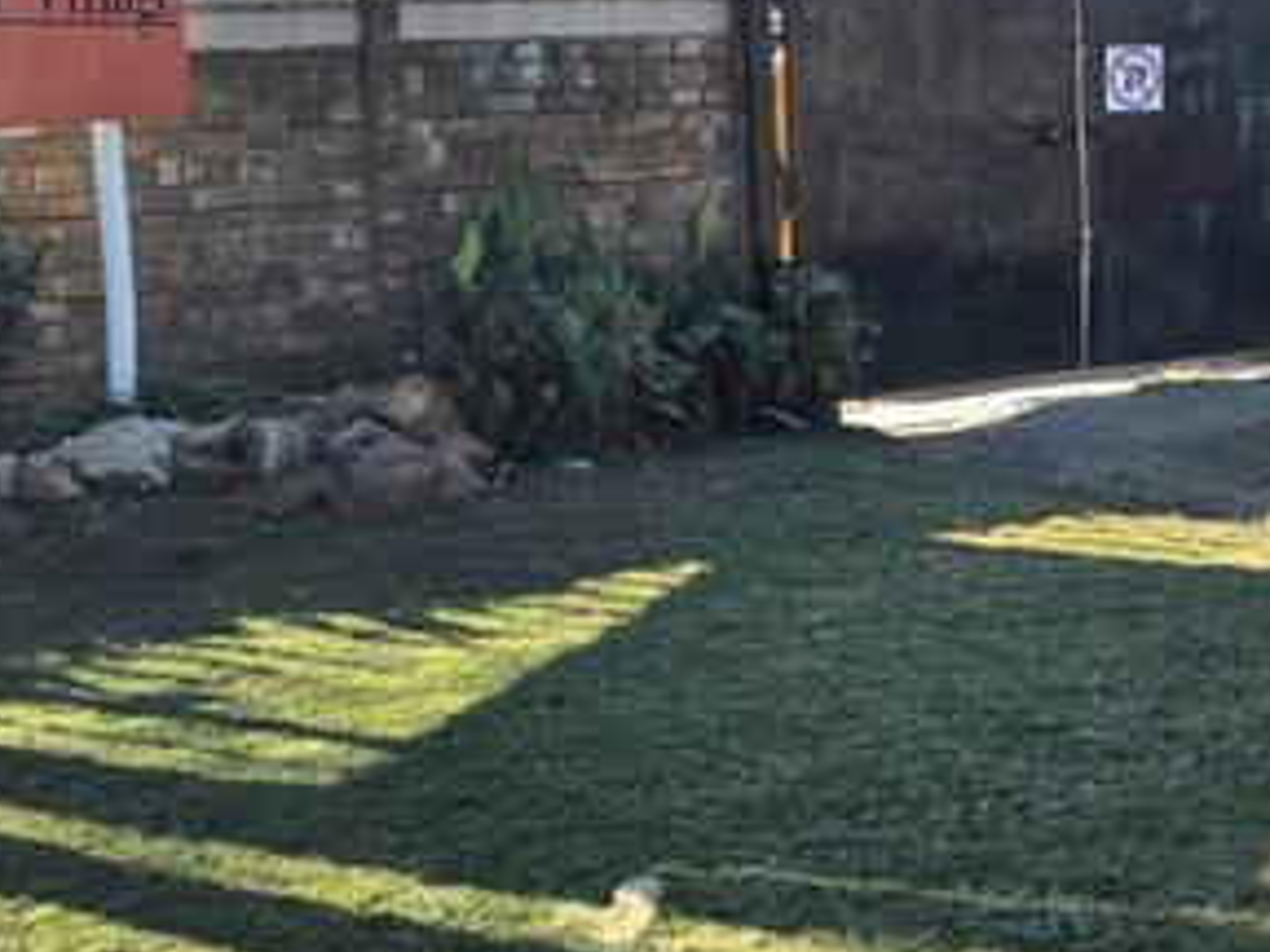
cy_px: 238
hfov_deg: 29.3
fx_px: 2348
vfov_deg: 22.7
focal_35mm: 64
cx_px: 1094
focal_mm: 6.3
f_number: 1.7
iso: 80
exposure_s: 1/5000
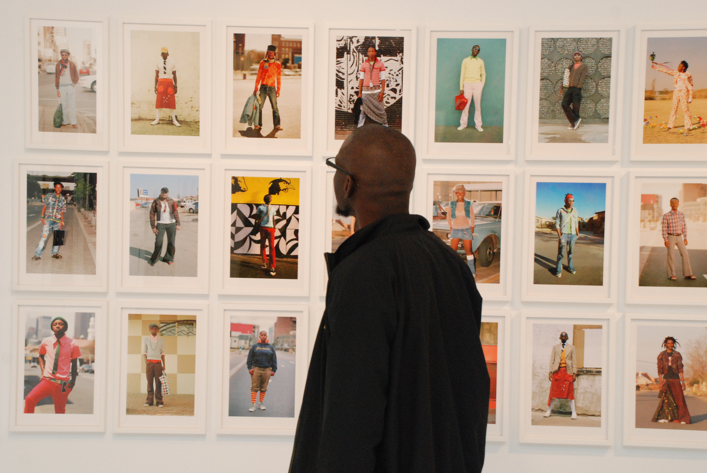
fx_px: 1435
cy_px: 257
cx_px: 348
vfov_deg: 18.7
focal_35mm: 73
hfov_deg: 27.7
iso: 1250
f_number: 8
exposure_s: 1/80
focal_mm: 44
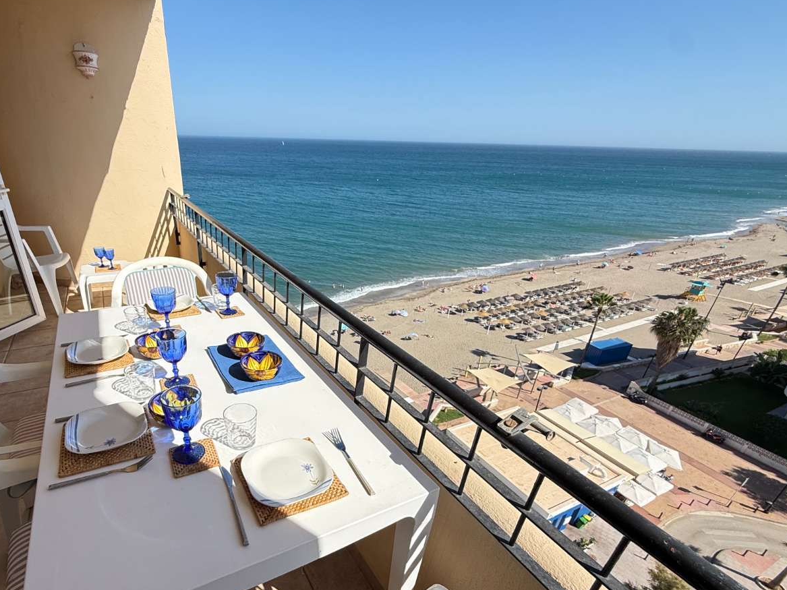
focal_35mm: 18
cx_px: 309
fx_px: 409
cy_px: 358
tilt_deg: -29.0
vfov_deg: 70.7
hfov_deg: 86.5
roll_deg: -1.6
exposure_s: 1/1534
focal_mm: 2.22
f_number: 2.2
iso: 50
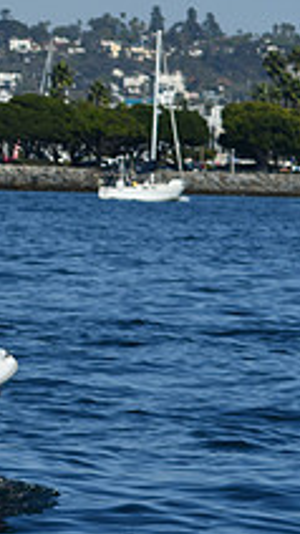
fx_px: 6813
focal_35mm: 481
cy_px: 198
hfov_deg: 2.5
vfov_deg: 4.5
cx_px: -421
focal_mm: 112
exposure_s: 1/640
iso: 100
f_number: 9
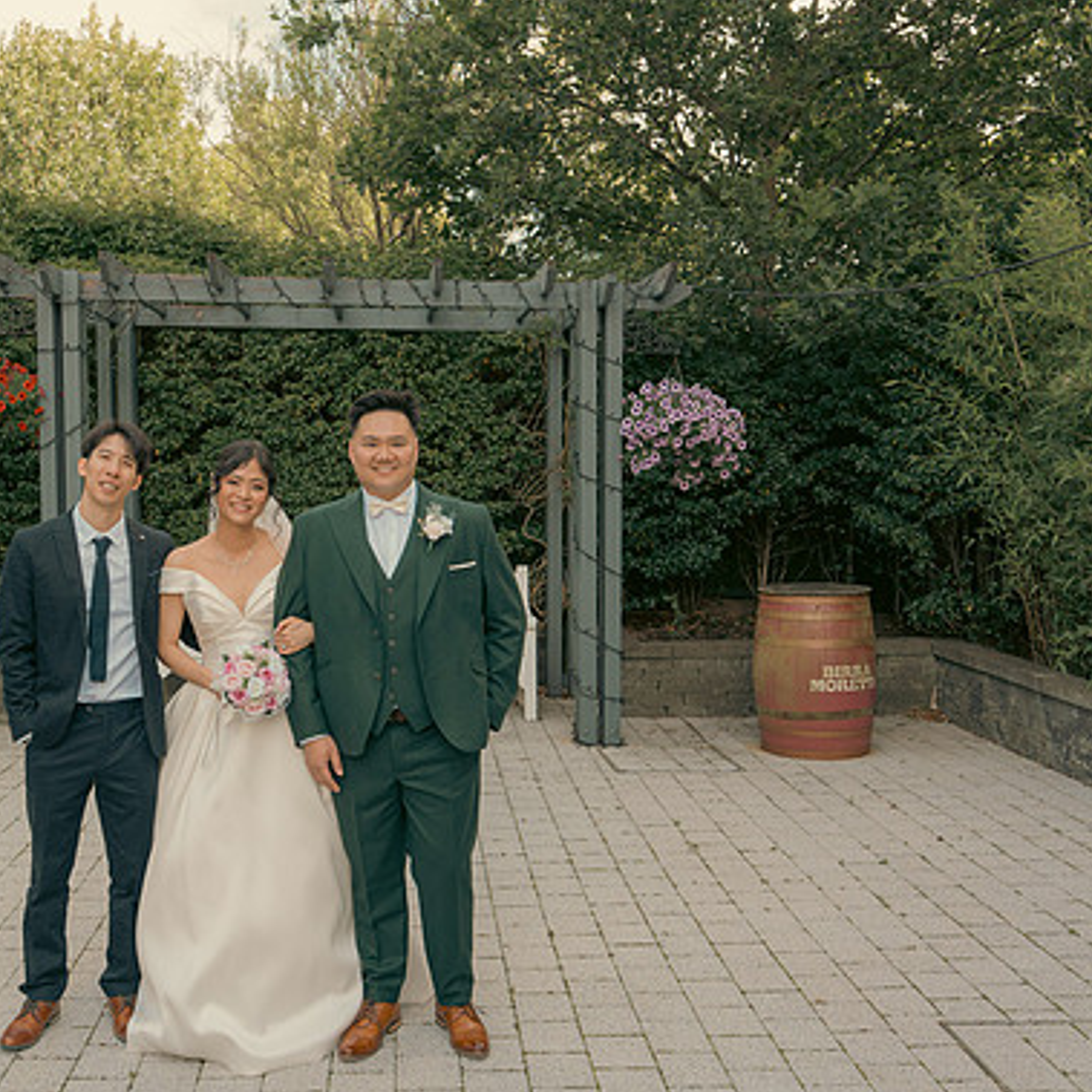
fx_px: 1392
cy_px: 546
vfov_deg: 42.8
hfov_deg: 42.4
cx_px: 383
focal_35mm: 39
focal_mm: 30
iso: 250
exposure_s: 1/160
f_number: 5.6
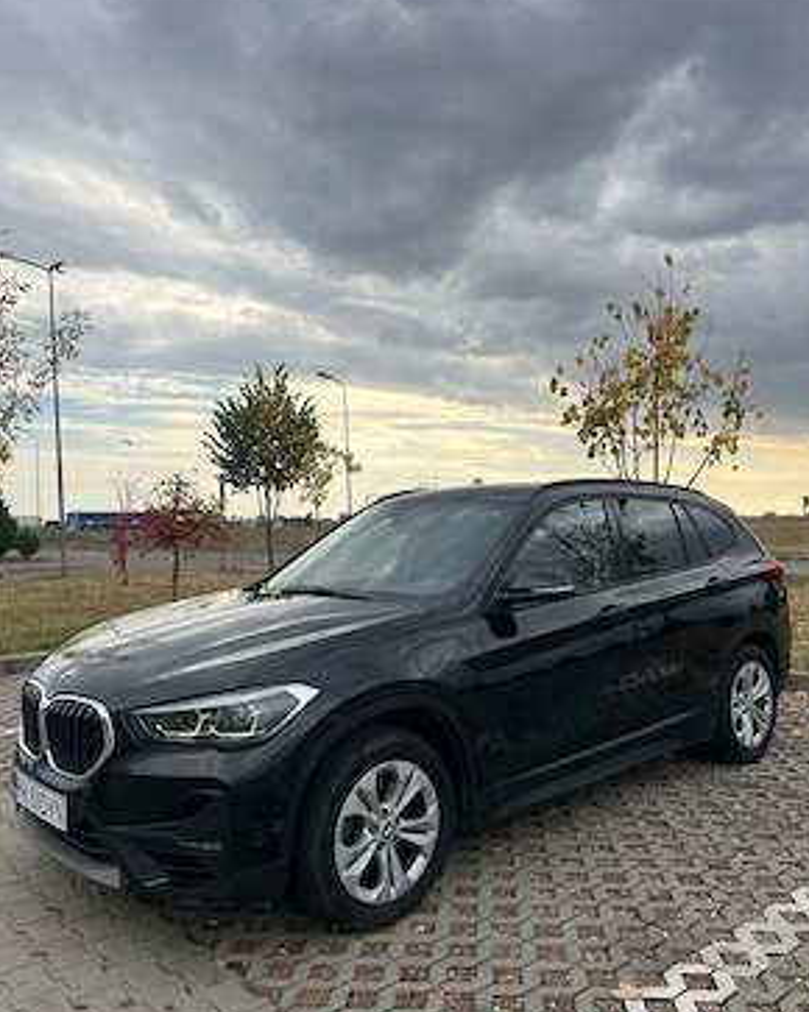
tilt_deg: -0.9
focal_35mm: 28
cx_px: 413
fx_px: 839
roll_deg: +0.7
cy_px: 538
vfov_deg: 62.2
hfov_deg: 51.5
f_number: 1.5
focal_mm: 5.7
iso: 50
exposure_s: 1/3968
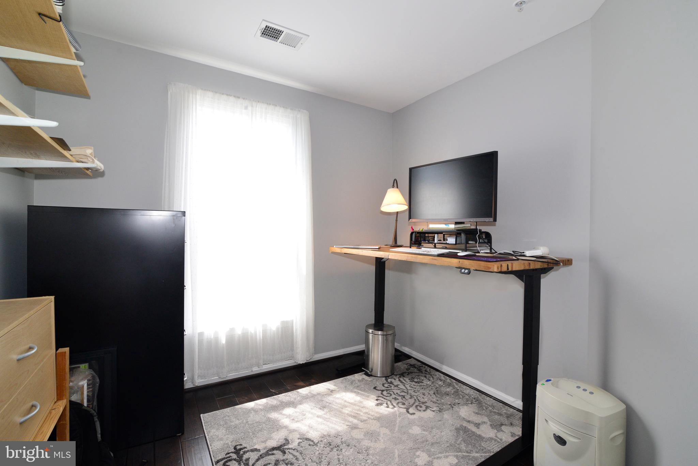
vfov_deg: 73.8
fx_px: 310
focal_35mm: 16
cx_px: 349
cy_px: 233
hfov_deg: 96.7
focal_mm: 16
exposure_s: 1/200
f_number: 7.1
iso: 1600
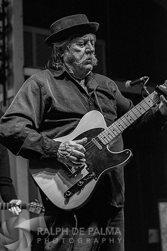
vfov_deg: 23.9
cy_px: 126
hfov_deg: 16.1
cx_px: 84
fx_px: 591
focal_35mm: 85
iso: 1600
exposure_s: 1/160
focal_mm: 85
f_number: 5
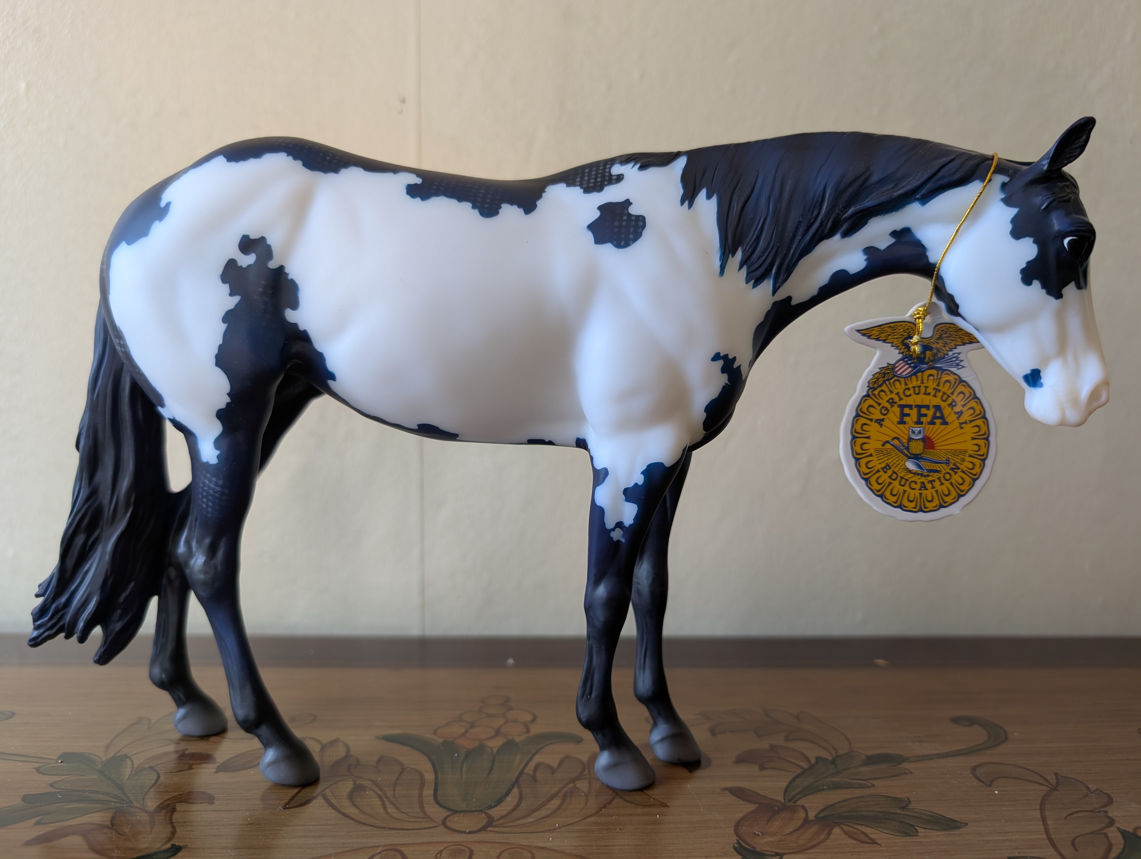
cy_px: 430
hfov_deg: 71.5
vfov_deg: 56.9
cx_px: 570
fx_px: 792
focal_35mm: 24
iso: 31
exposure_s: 1/23.8
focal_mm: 6.9
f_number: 1.68
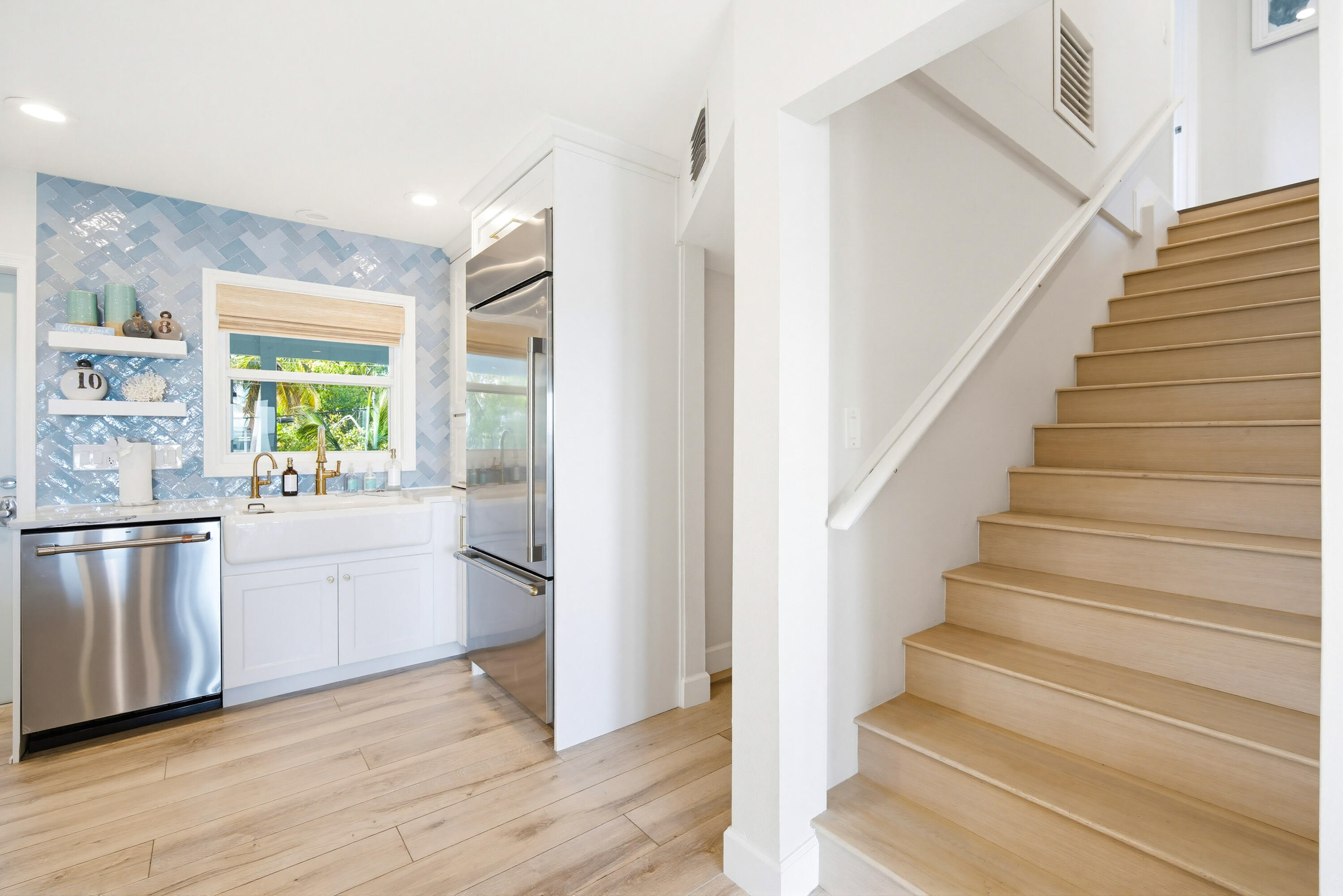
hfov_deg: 100.4
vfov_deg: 77.3
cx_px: 672
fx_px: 560
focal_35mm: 15
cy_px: 448
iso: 320
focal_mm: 15
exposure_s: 1/200
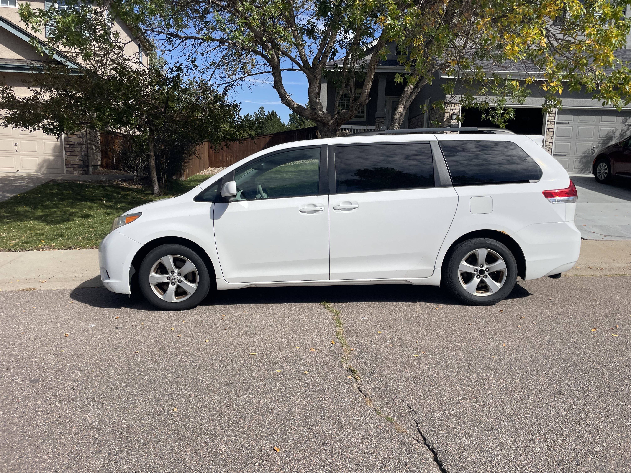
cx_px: 316
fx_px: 474
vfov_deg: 53.1
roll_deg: -2.1
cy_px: 236
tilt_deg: -9.3
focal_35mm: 26
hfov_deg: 67.3
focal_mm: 4.2
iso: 32
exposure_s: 1/5051
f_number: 1.6
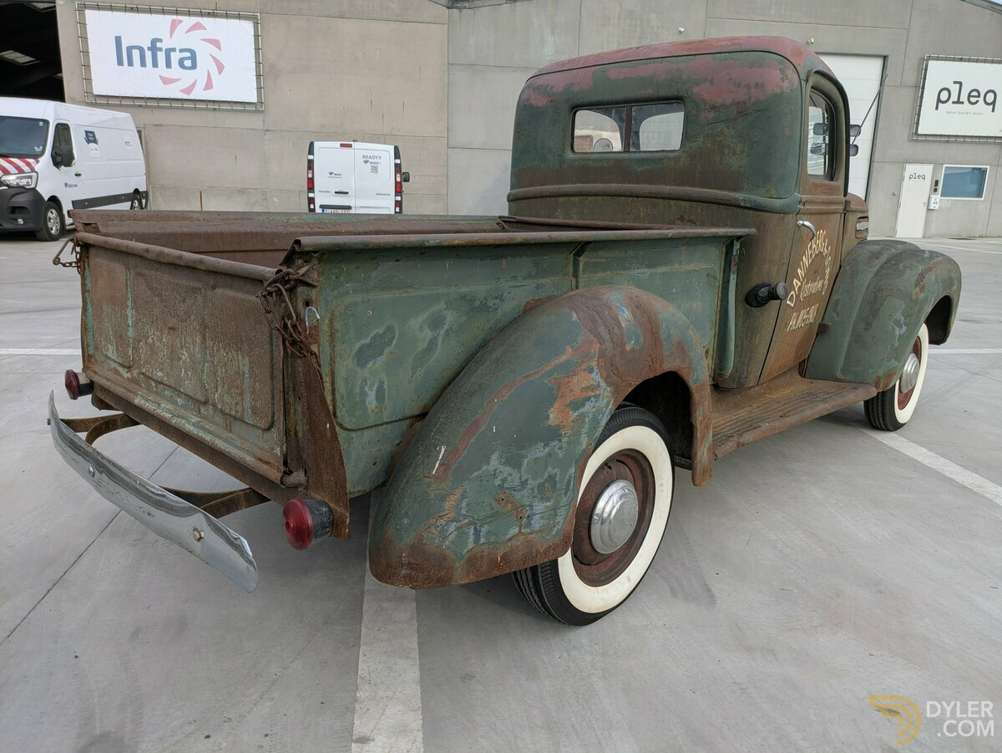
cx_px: 501
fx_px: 724
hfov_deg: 69.4
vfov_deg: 54.9
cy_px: 376
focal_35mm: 25
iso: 40
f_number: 1.89
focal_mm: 5.43
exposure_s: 1/764
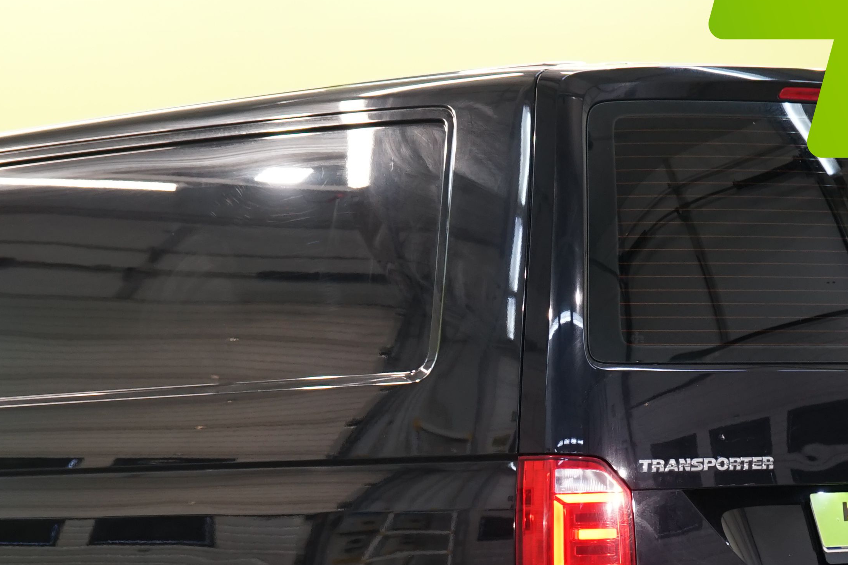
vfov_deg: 8.8
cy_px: 551
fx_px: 3675
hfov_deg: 13.2
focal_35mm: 156
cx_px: 372
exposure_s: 1/20
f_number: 5.6
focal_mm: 57
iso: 500
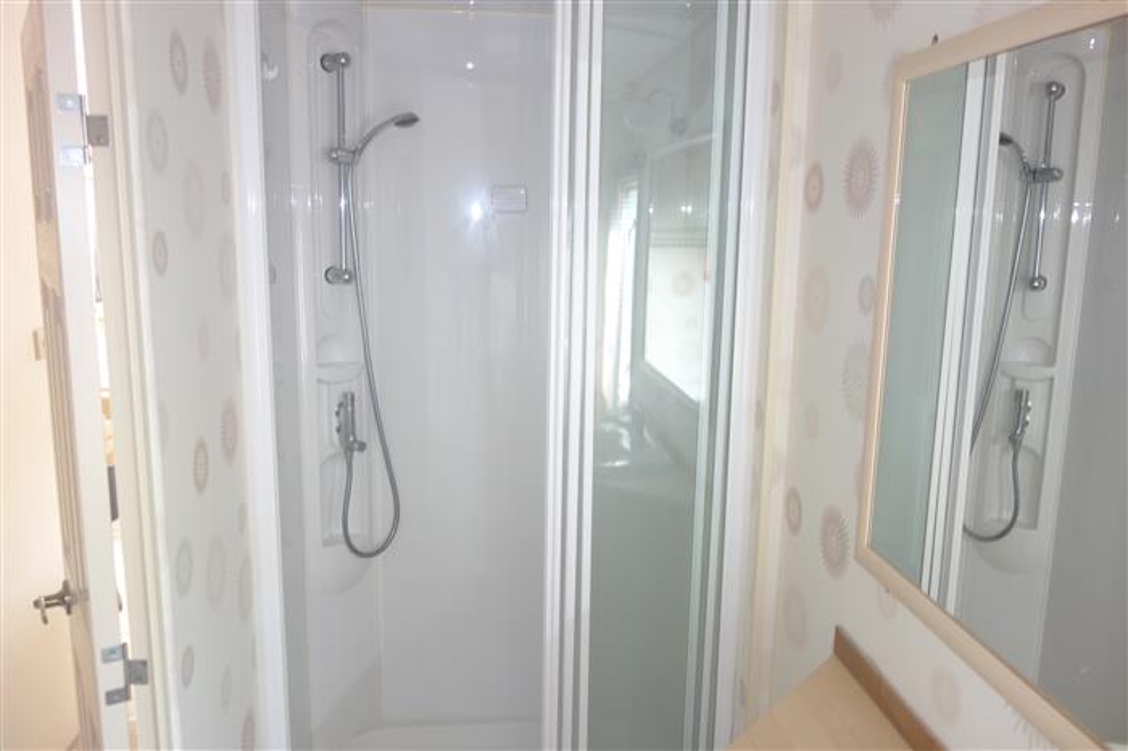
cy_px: 376
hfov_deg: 65.5
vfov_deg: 46.4
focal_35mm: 28
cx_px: 564
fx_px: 877
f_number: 1.8
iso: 125
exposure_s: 1/30
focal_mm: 10.4
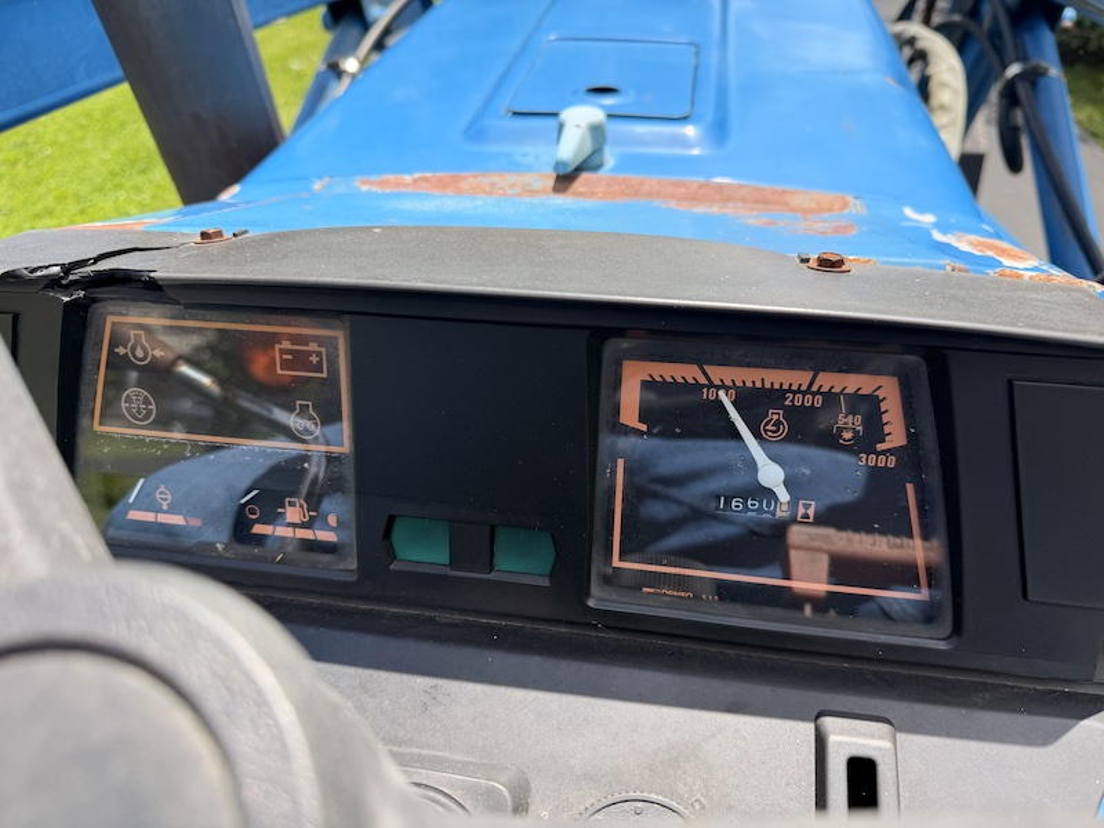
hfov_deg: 71.6
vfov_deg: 56.8
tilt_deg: -39.9
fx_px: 765
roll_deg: +3.4
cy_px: 414
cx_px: 552
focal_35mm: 24
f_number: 1.78
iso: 80
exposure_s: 1/2370
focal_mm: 6.76
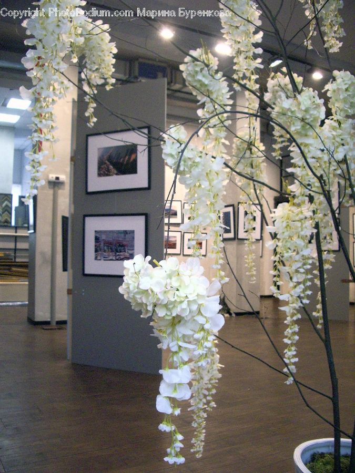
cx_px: 178
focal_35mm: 35
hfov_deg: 40.7
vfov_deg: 52.6
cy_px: 236
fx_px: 479
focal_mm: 5.8
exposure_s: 1/30
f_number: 2.6
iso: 320
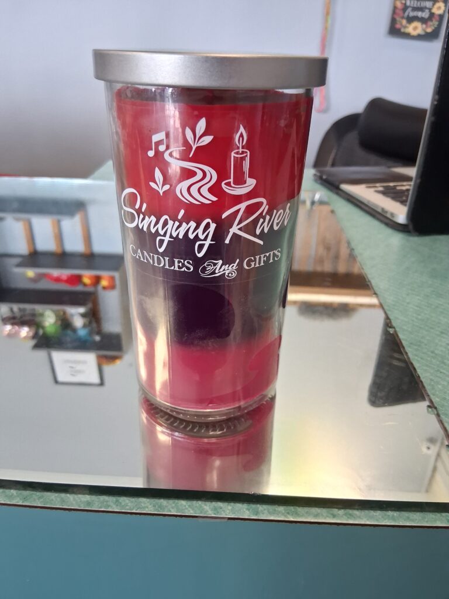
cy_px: 300
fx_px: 450
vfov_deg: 67.3
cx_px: 224
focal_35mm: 26
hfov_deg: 53.1
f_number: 1.8
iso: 400
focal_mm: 3.98
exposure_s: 1/100
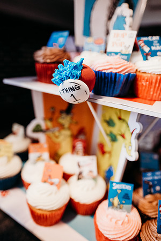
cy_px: 120
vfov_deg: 73.7
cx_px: 80
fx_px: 161
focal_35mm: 24
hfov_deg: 53.1
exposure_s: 1/160
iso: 2000
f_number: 2.5
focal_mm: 24
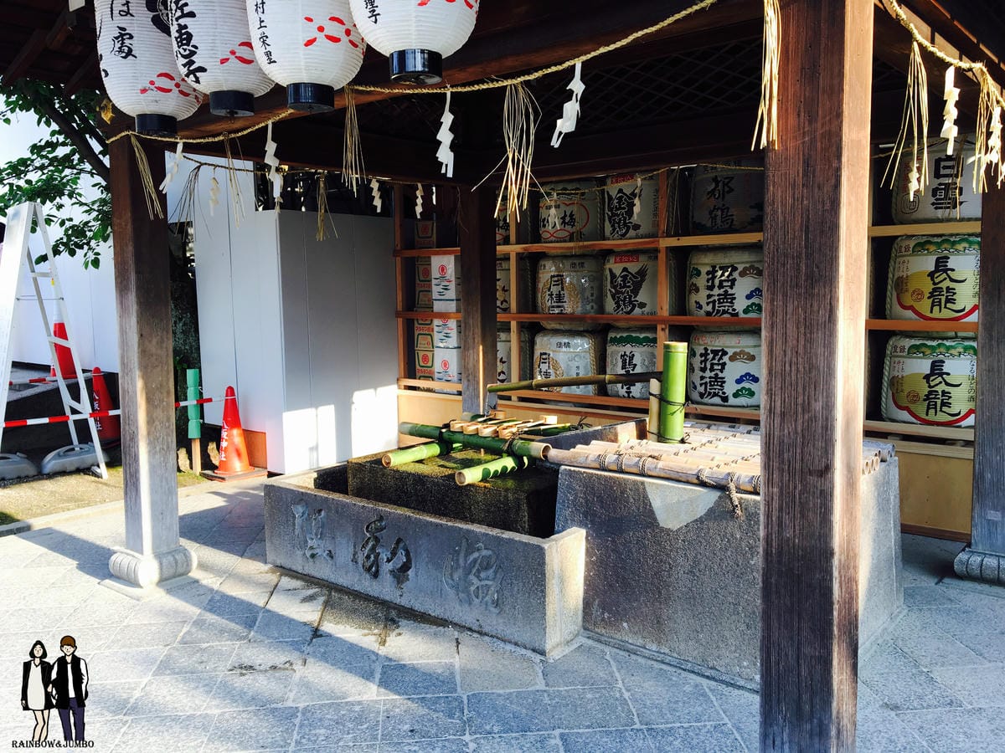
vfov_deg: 48.2
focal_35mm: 29
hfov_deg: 61.7
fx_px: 842
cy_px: 376
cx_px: 502
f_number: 2.2
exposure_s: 1/148
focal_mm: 4.15
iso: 25
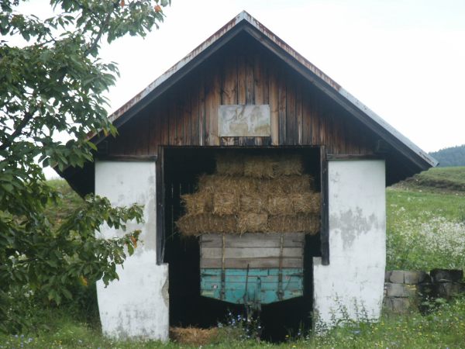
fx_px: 1867
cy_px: 174
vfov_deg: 10.7
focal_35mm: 139
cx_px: 232
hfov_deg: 14.2
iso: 100
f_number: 3.6
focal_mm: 28.23
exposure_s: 1/125
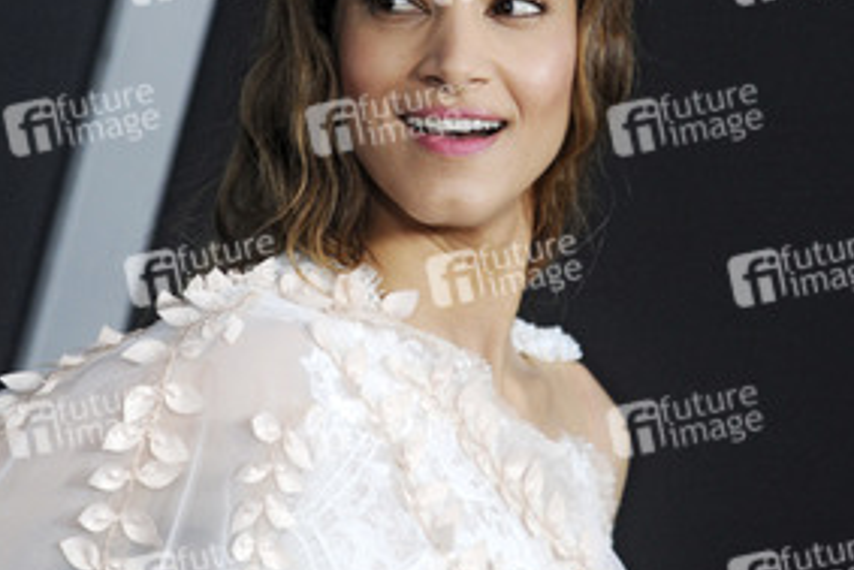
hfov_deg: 6.5
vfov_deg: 4.3
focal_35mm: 318
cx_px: 422
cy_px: 196
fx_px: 7547
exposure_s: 1/800
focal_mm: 200
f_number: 4
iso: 1600
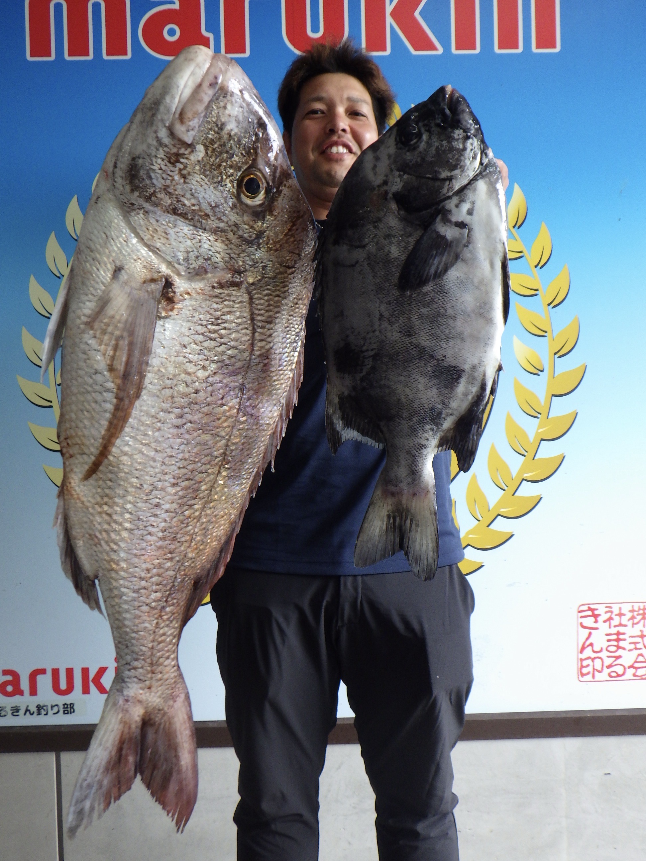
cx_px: 323
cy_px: 430
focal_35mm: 28
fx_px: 697
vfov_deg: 63.4
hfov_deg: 49.7
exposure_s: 1/45
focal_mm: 5
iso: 200
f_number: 3.5
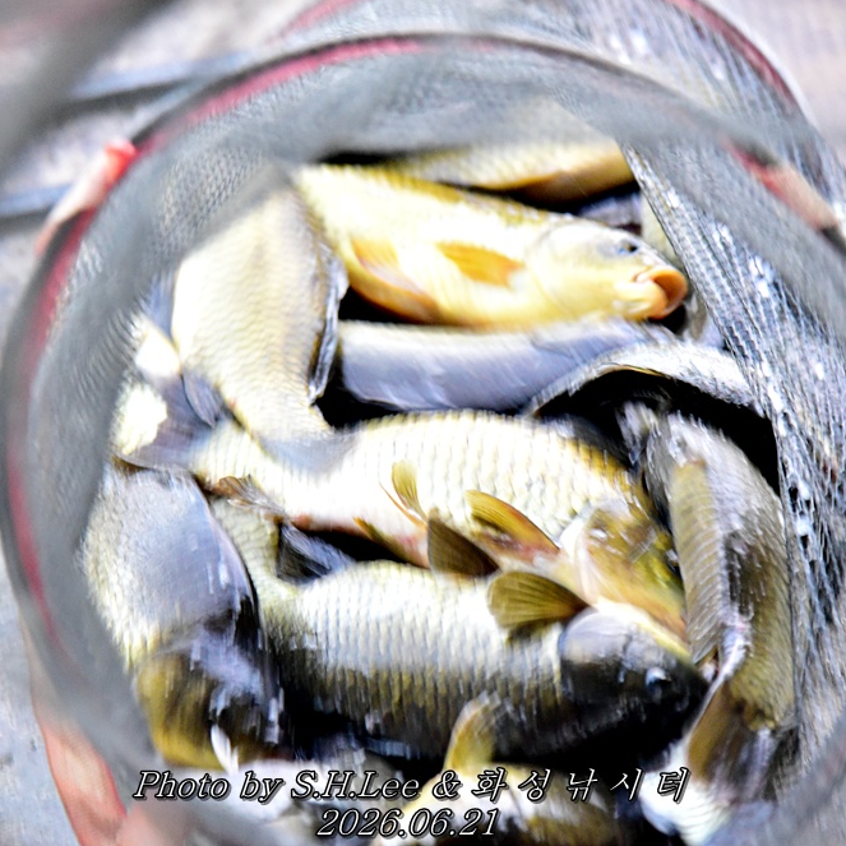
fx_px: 4258
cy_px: 421
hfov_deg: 11.3
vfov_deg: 11.3
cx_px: 408
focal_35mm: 154
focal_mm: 120
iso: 3200
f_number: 4
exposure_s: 1/30
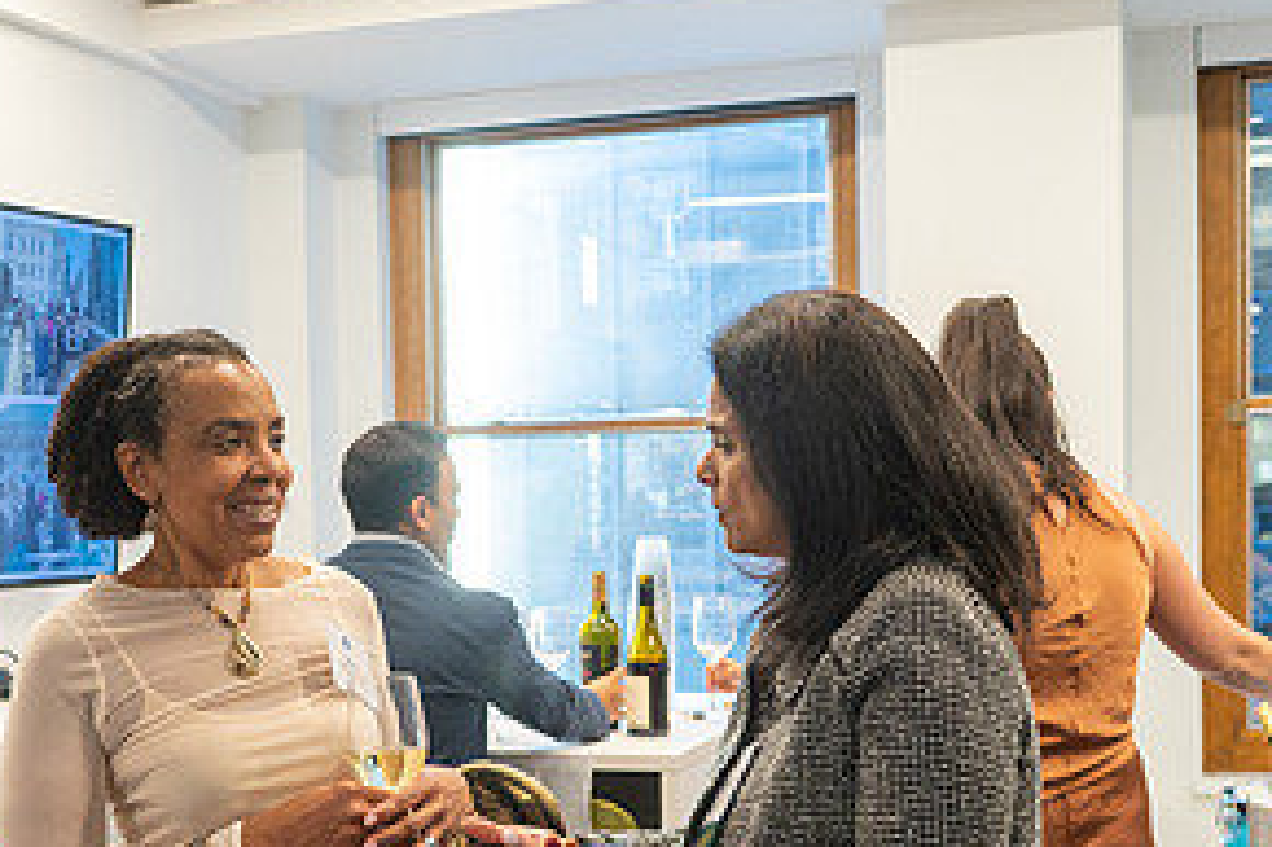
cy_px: 626
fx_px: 2013
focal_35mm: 57
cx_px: 482
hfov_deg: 34.9
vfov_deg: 23.5
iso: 1600
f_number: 4
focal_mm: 24
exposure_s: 1/100
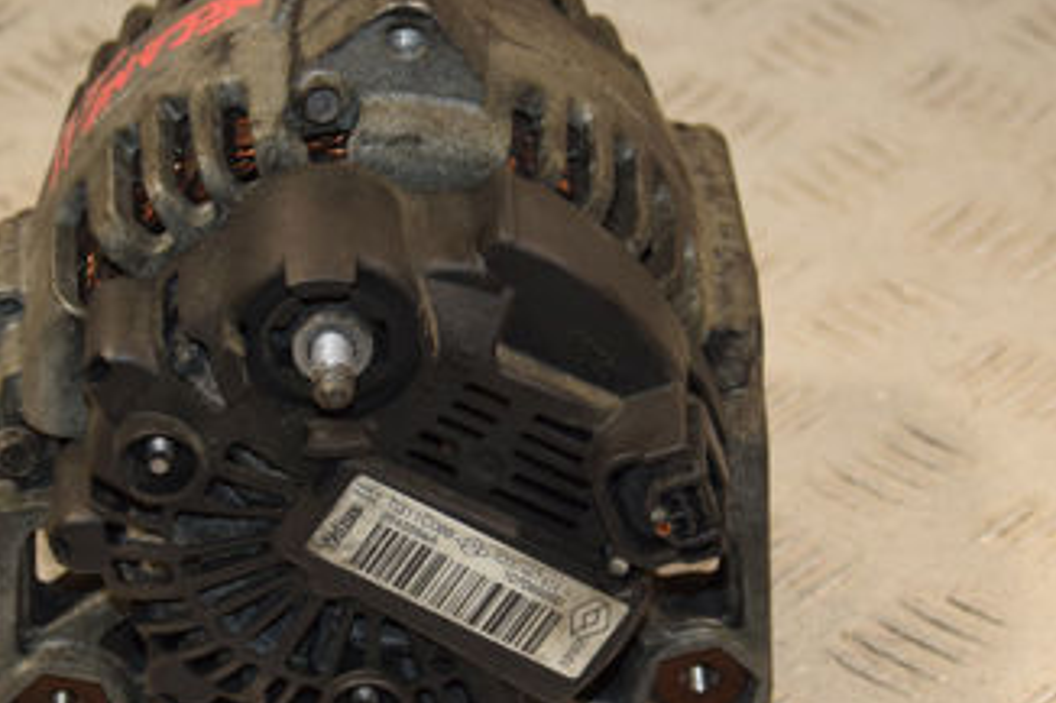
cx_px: 489
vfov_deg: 8.0
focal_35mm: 171
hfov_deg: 12.0
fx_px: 5013
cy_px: 373
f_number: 5.6
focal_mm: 58
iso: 800
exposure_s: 1/200
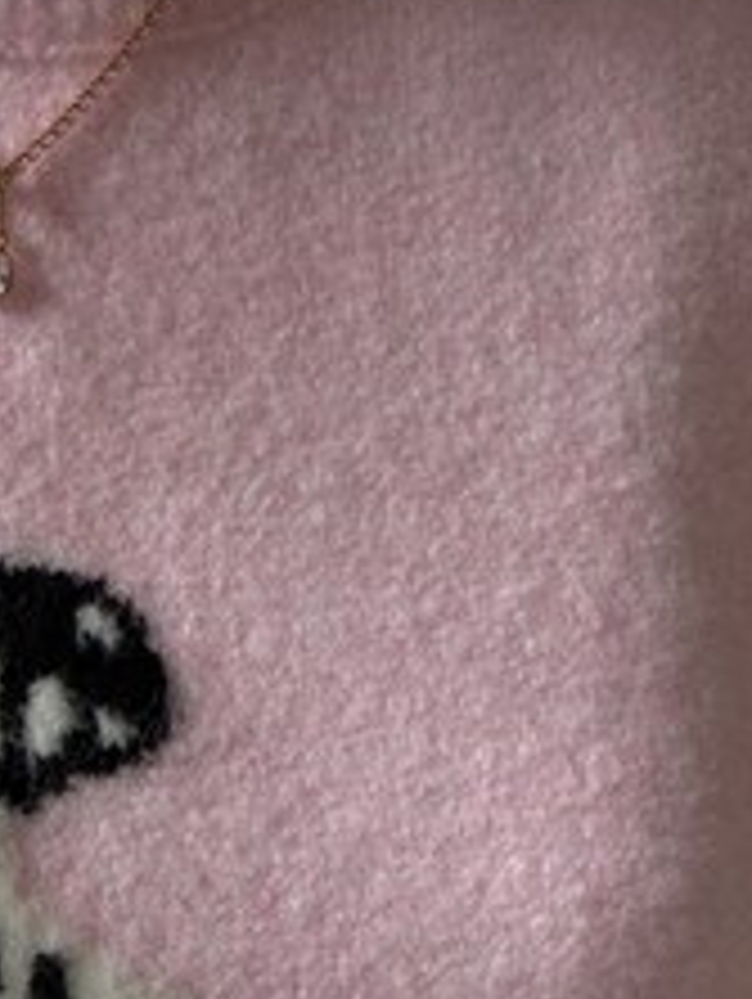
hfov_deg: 19.8
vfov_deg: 26.1
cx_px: -5
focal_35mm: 72
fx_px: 2082
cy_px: 916
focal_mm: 2.71
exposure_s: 1/100
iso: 50
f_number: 1.9
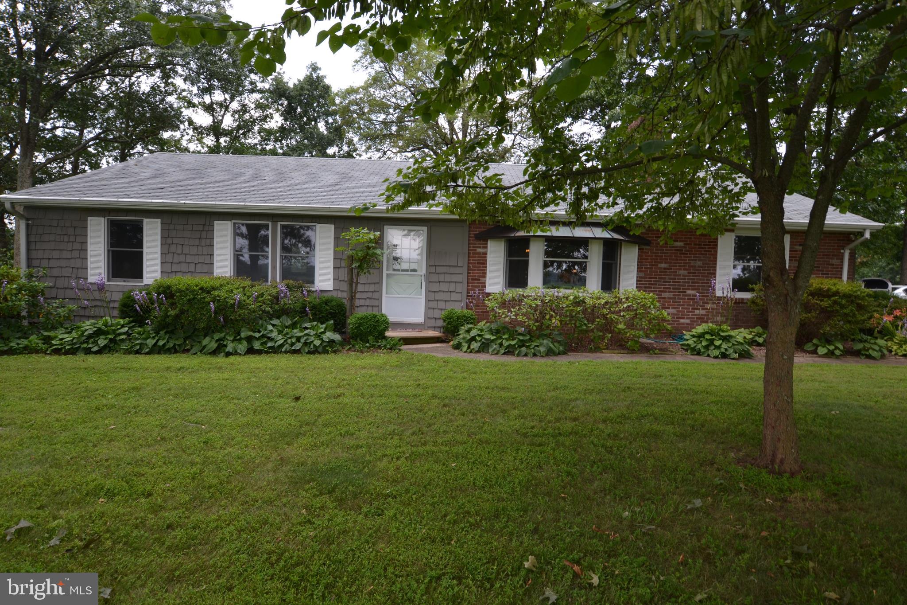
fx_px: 491
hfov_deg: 85.4
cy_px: 302
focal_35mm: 20
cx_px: 454
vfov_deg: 63.2
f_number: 9
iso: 100
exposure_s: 1/40
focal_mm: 13
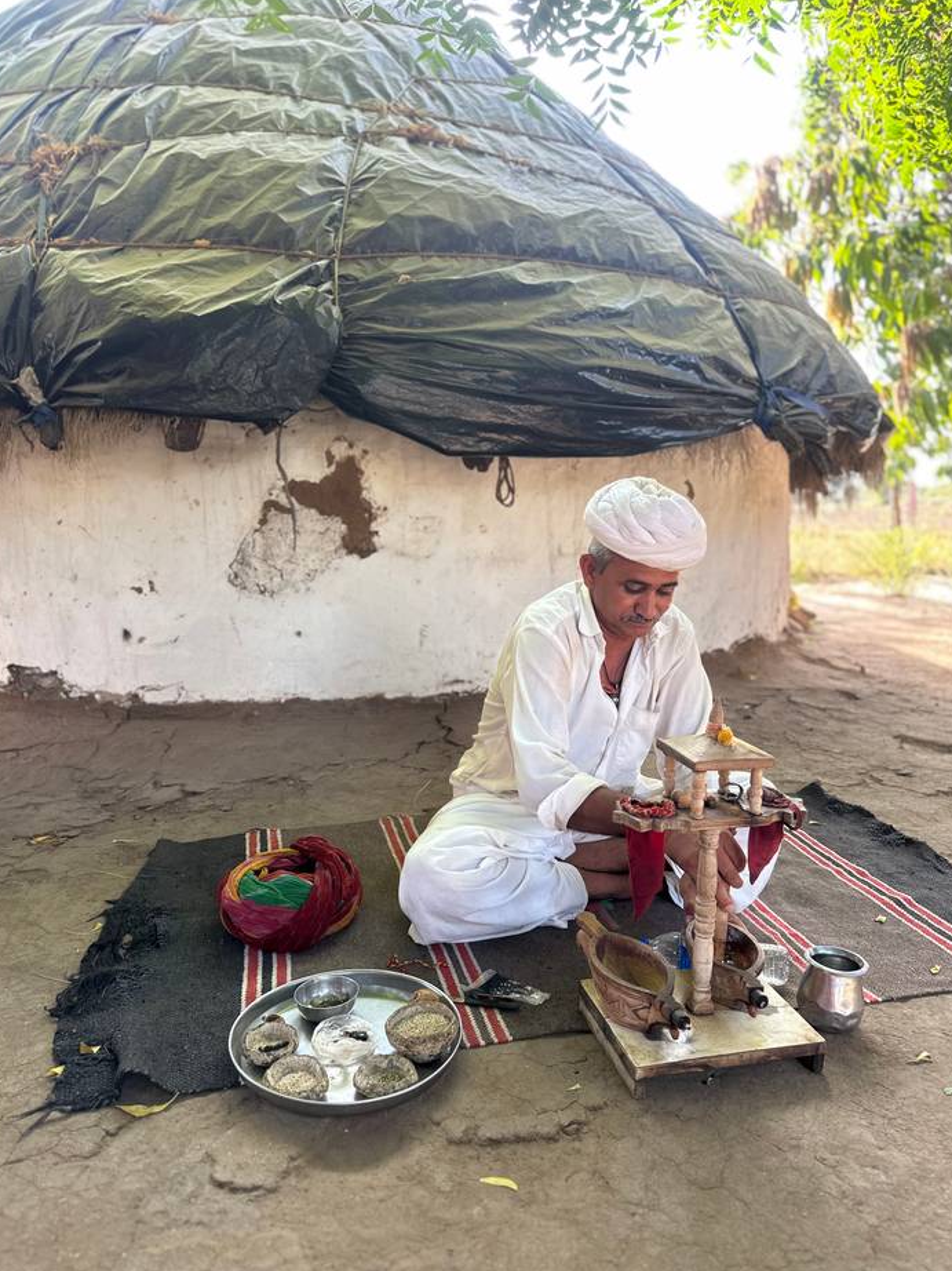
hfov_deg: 54.9
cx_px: 486
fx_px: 917
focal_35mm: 25
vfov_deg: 69.4
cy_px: 636
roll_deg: +1.4
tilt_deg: -7.0
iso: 100
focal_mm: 6.86
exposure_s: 1/172
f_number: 1.78
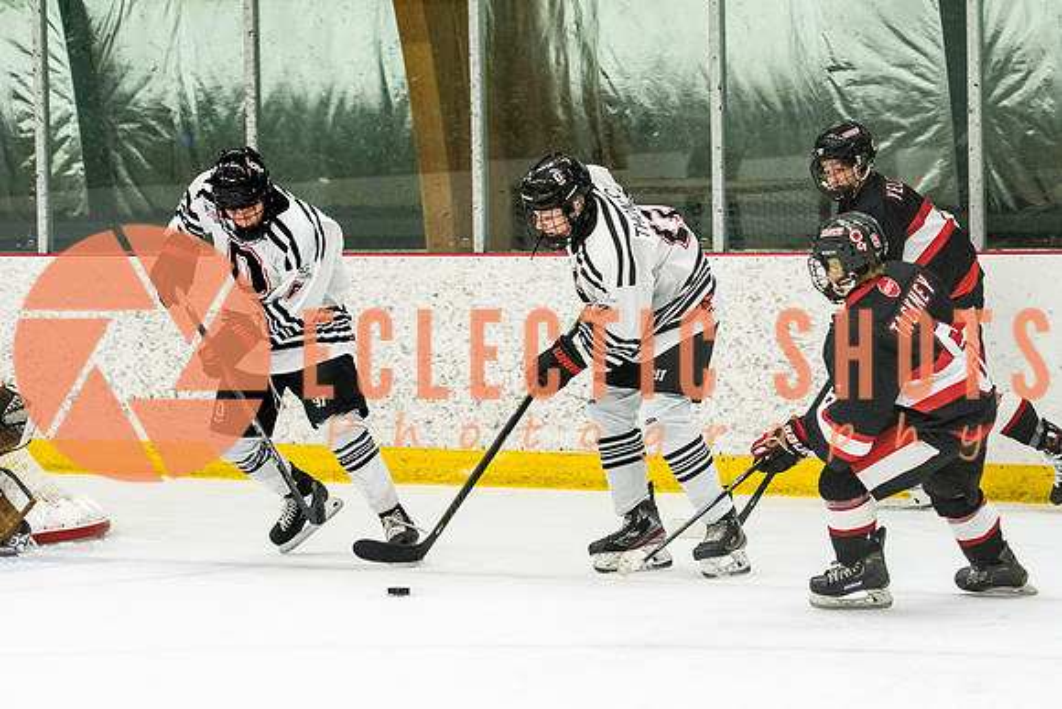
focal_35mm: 161
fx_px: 4740
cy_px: 310
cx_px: 611
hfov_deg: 12.8
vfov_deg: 8.5
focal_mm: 92
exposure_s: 1/400
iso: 1250
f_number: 2.8
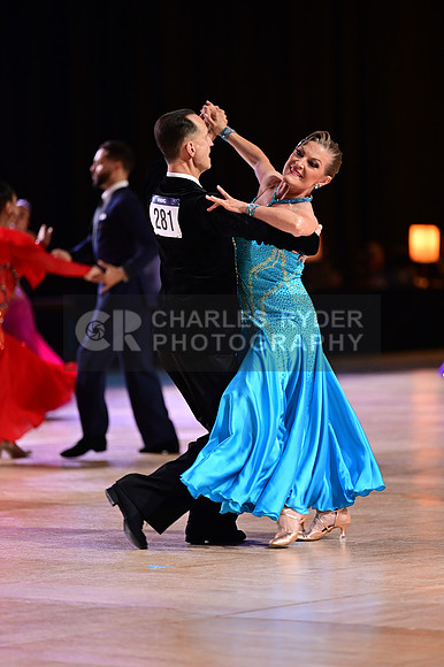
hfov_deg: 7.2
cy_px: 334
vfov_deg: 10.8
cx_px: 222
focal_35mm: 190
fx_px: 3519
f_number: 2.8
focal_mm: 190
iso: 1600
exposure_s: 1/500
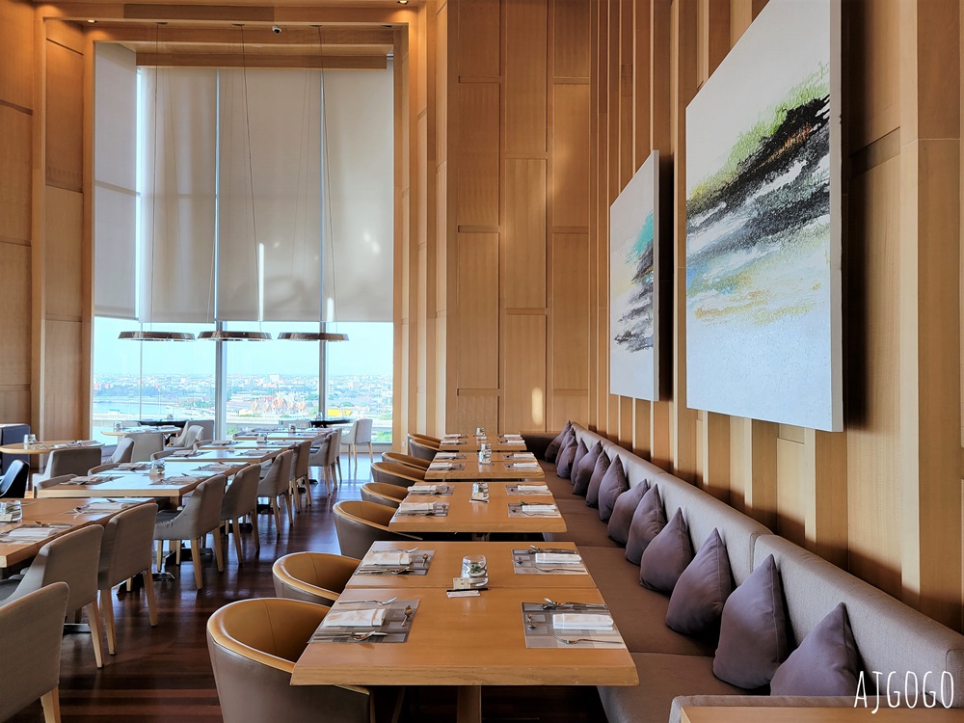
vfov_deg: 53.1
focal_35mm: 26
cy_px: 362
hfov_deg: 67.3
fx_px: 724
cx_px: 482
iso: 40
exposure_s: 1/154
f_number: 1.8
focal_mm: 5.4
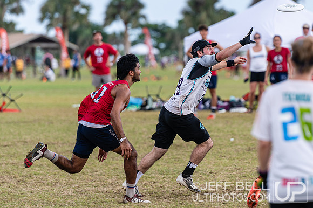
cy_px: 95
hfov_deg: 5.7
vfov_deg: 3.8
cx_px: 243
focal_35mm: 362
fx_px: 3142
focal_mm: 200
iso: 110
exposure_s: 1/1600
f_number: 3.2
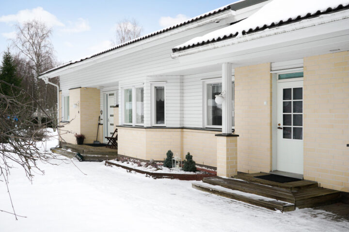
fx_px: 349
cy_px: 116
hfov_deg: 53.1
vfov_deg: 36.9
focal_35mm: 36
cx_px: 174
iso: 500
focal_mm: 36
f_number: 10
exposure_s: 1/160
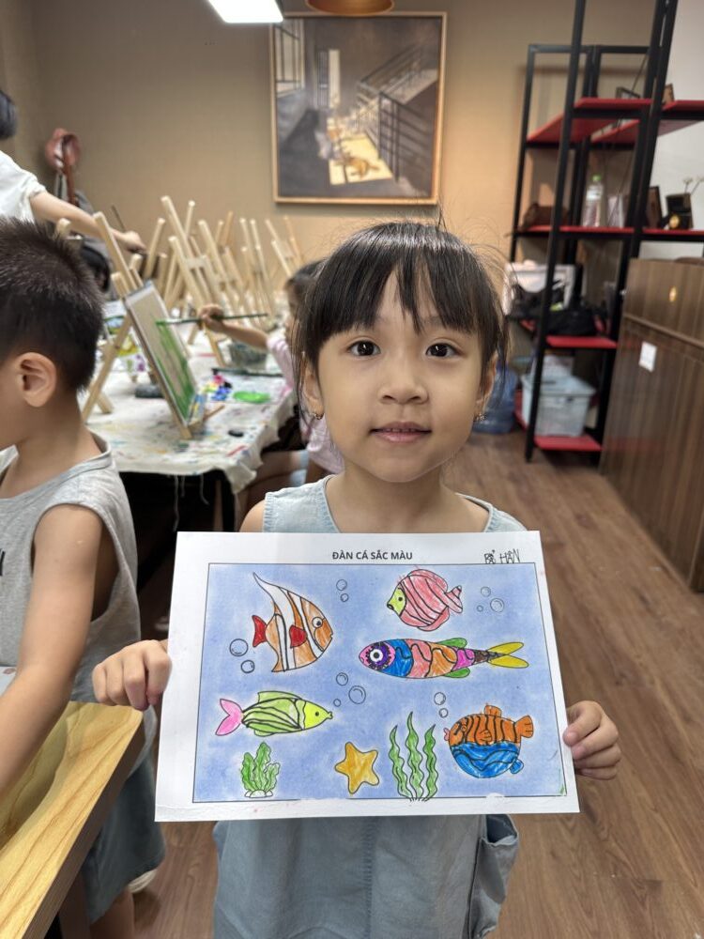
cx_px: 352
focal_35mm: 24
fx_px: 651
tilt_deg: -18.8
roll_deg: -1.9
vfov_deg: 71.6
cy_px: 470
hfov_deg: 56.8
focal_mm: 6.86
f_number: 1.78
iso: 64
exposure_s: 1/100
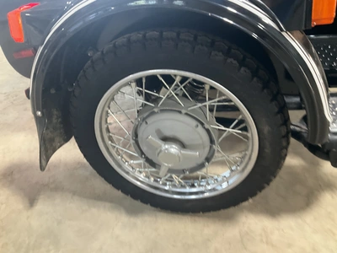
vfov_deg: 48.2
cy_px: 126
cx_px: 168
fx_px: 282
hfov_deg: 61.7
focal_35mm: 29
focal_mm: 3
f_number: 1.8
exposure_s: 1/45
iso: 320
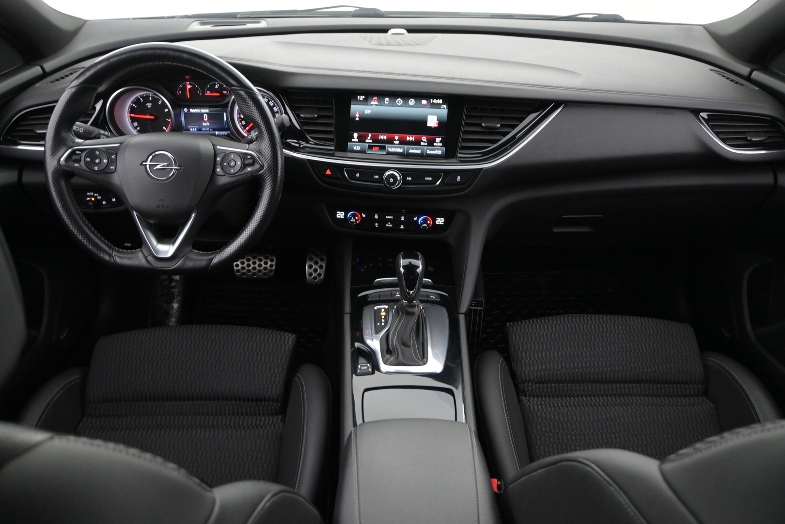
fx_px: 654
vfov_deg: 43.6
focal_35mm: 30
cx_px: 392
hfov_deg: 61.9
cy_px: 262
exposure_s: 1/30
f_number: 3.8
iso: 2800
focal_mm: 20
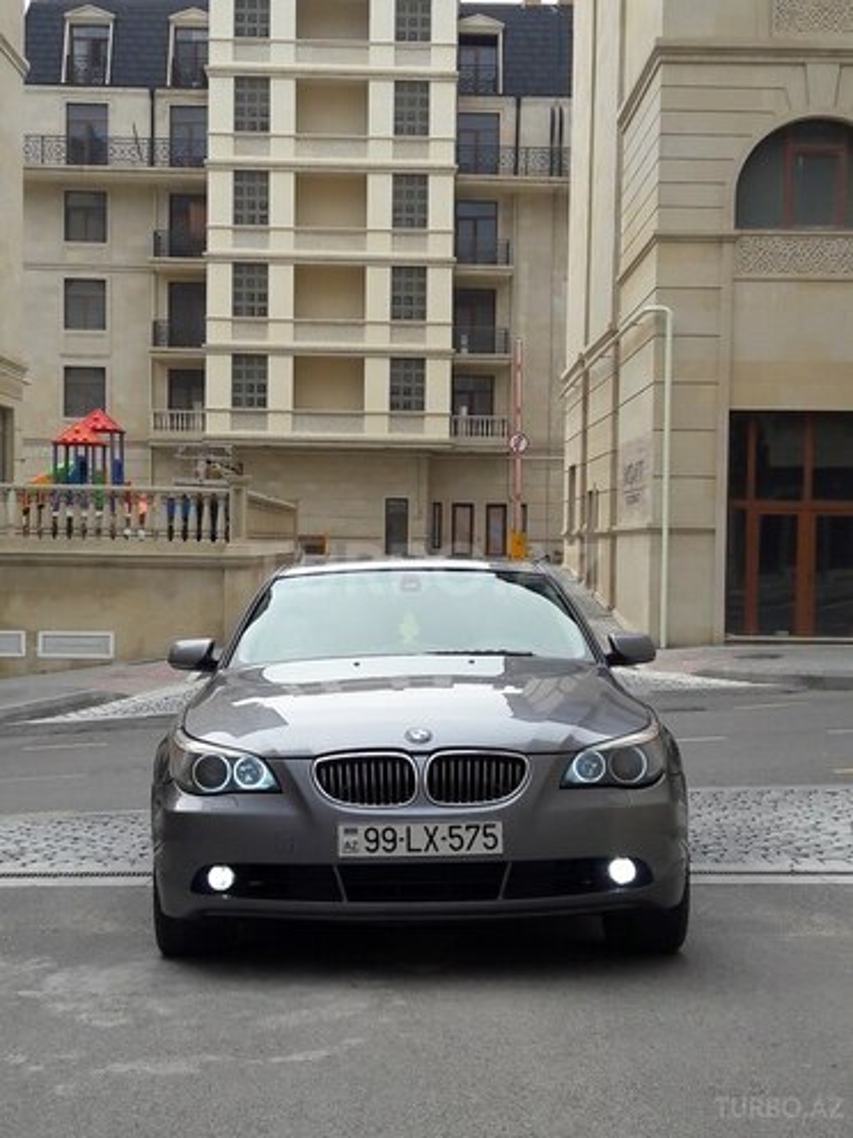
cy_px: 569
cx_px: 426
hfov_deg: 49.7
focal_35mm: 28
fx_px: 920
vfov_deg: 63.4
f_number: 1.9
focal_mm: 3.7
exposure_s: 1/503
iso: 40
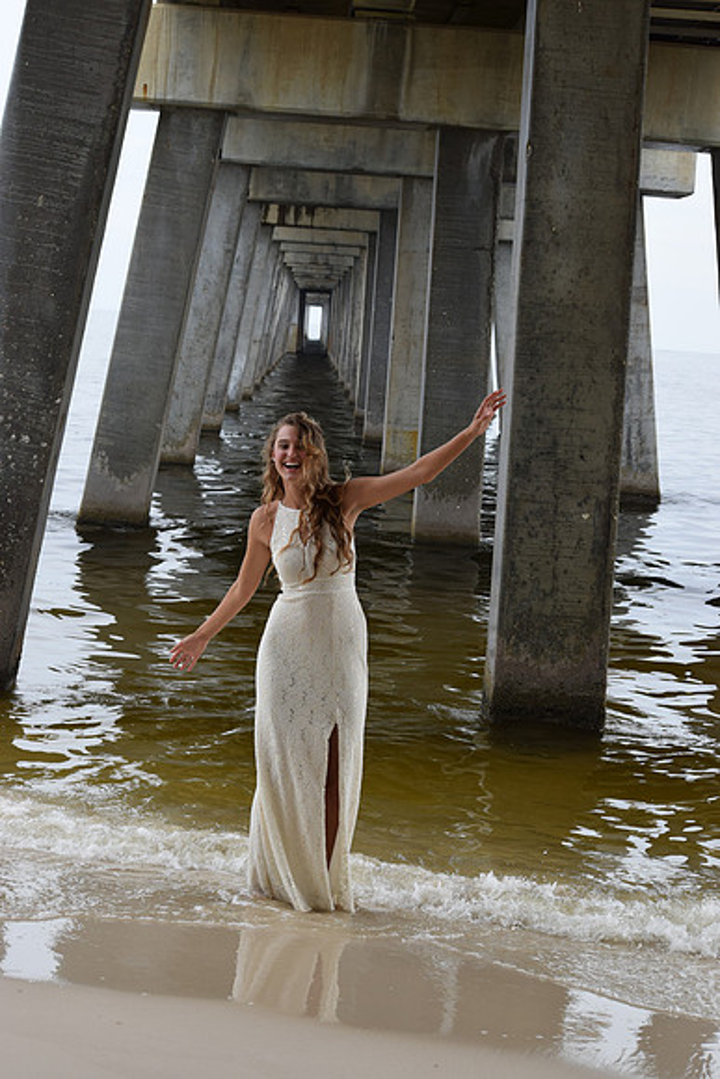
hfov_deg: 16.6
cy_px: 540
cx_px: 360
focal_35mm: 82
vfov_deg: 24.6
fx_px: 2473
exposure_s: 1/250
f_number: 8
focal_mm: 55
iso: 360
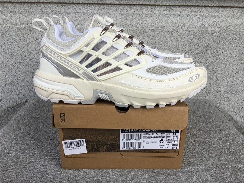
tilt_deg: -19.9
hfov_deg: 58.4
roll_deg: -0.6
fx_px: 219
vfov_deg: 45.4
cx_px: 122
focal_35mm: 31
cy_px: 92
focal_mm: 3.3
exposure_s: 1/285
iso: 25
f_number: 2.4
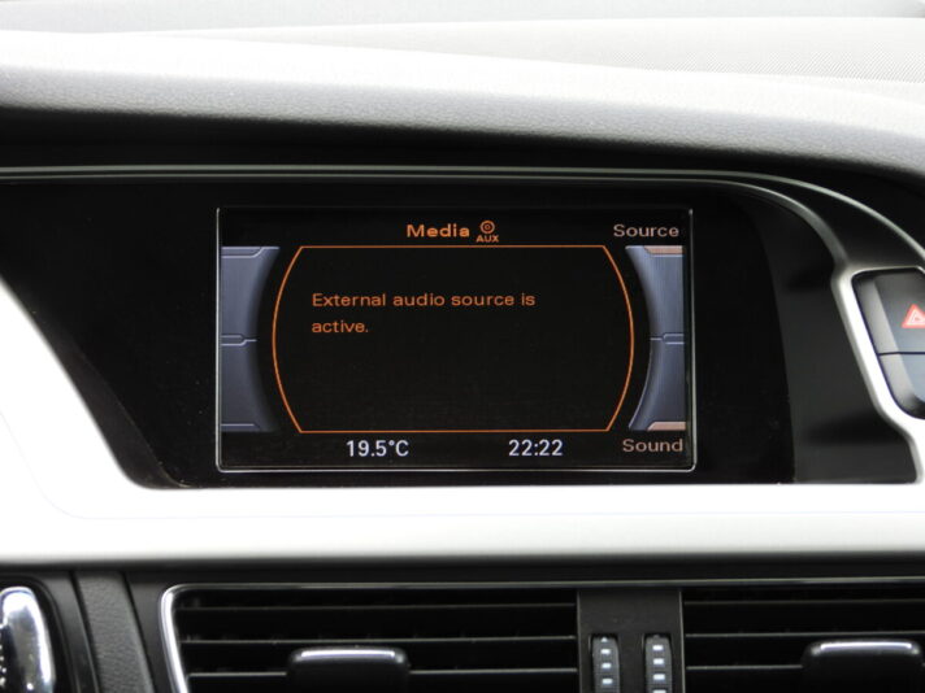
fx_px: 2806
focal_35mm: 105
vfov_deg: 14.1
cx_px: 462
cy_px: 346
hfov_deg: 18.7
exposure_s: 1/60
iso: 110
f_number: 4
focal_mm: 18.9
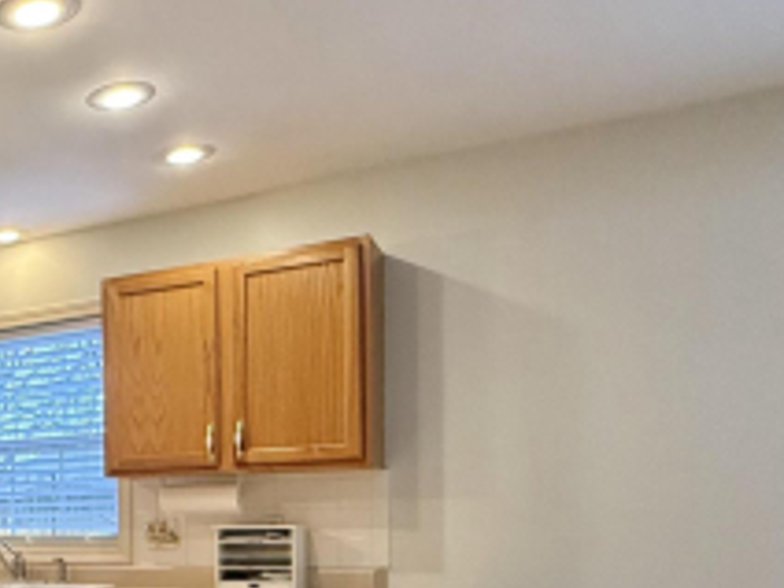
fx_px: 997
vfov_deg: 31.3
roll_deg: +1.3
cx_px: -165
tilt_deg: -0.3
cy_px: 536
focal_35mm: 44
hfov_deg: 34.2
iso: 250
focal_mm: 2.22
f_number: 2.2
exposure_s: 1/120
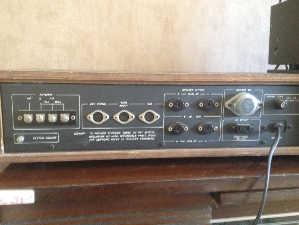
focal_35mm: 35
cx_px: 150
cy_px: 112
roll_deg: -0.8
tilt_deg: -11.8
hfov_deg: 52.6
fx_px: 302
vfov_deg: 40.7
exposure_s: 1/15
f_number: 2.4
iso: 400
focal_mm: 4.28
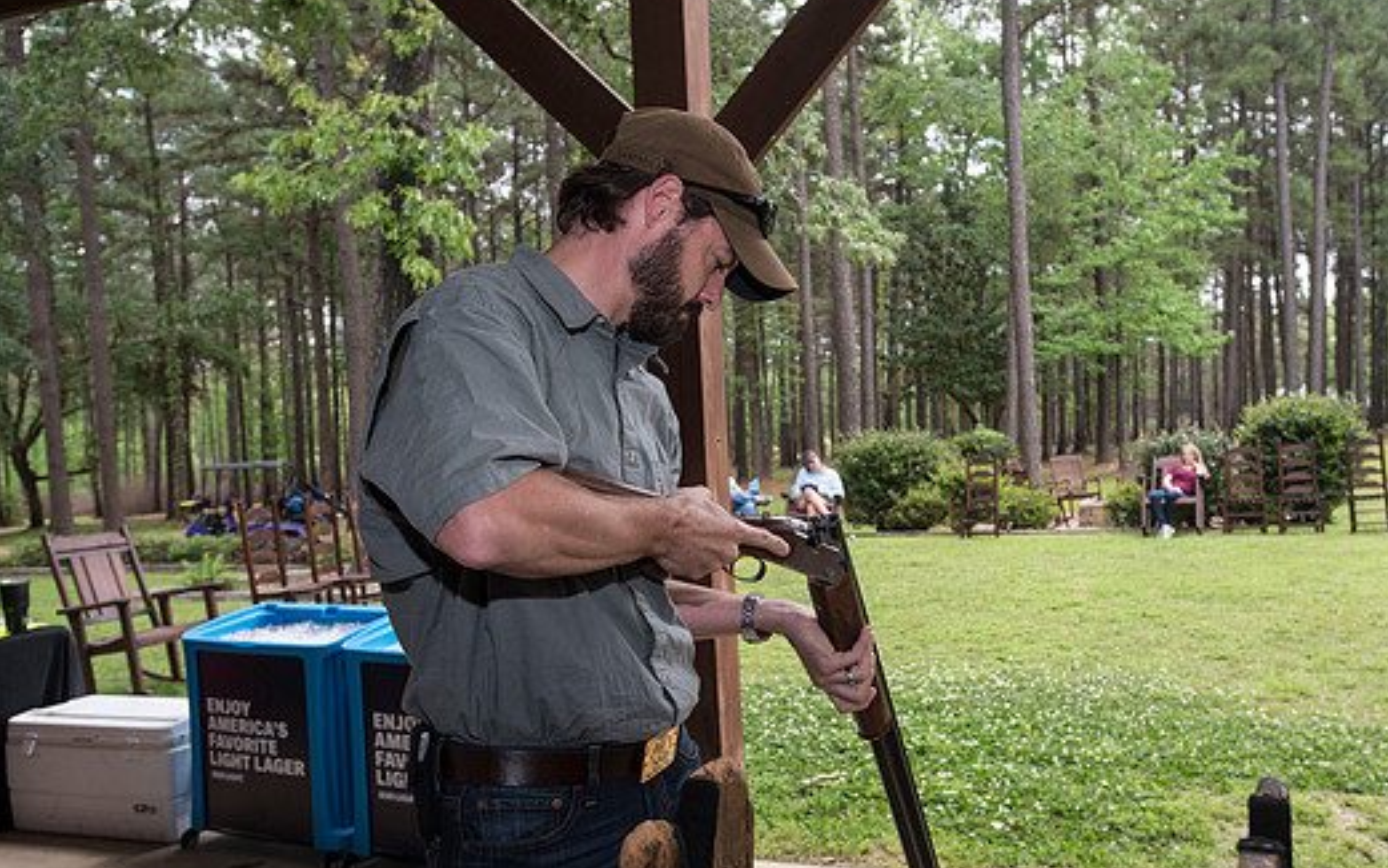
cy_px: 474
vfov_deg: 37.3
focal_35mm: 34
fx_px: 1287
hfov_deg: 56.6
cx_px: 770
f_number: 6.3
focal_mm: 30
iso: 250
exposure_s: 1/160
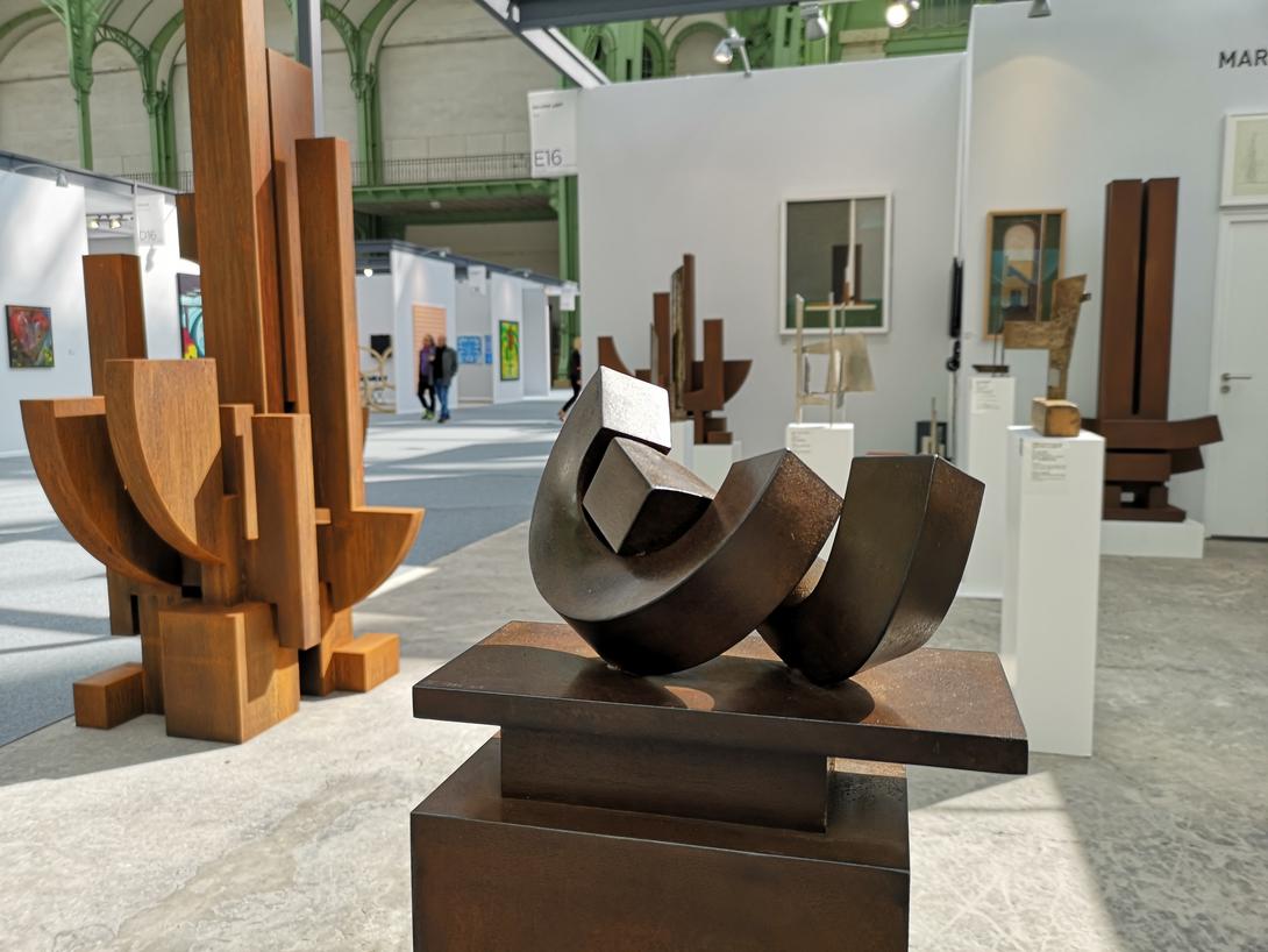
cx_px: 634
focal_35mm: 27
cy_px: 476
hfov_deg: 65.3
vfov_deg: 51.4
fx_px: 989
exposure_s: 1/340
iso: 50
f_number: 1.8
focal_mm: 3.95
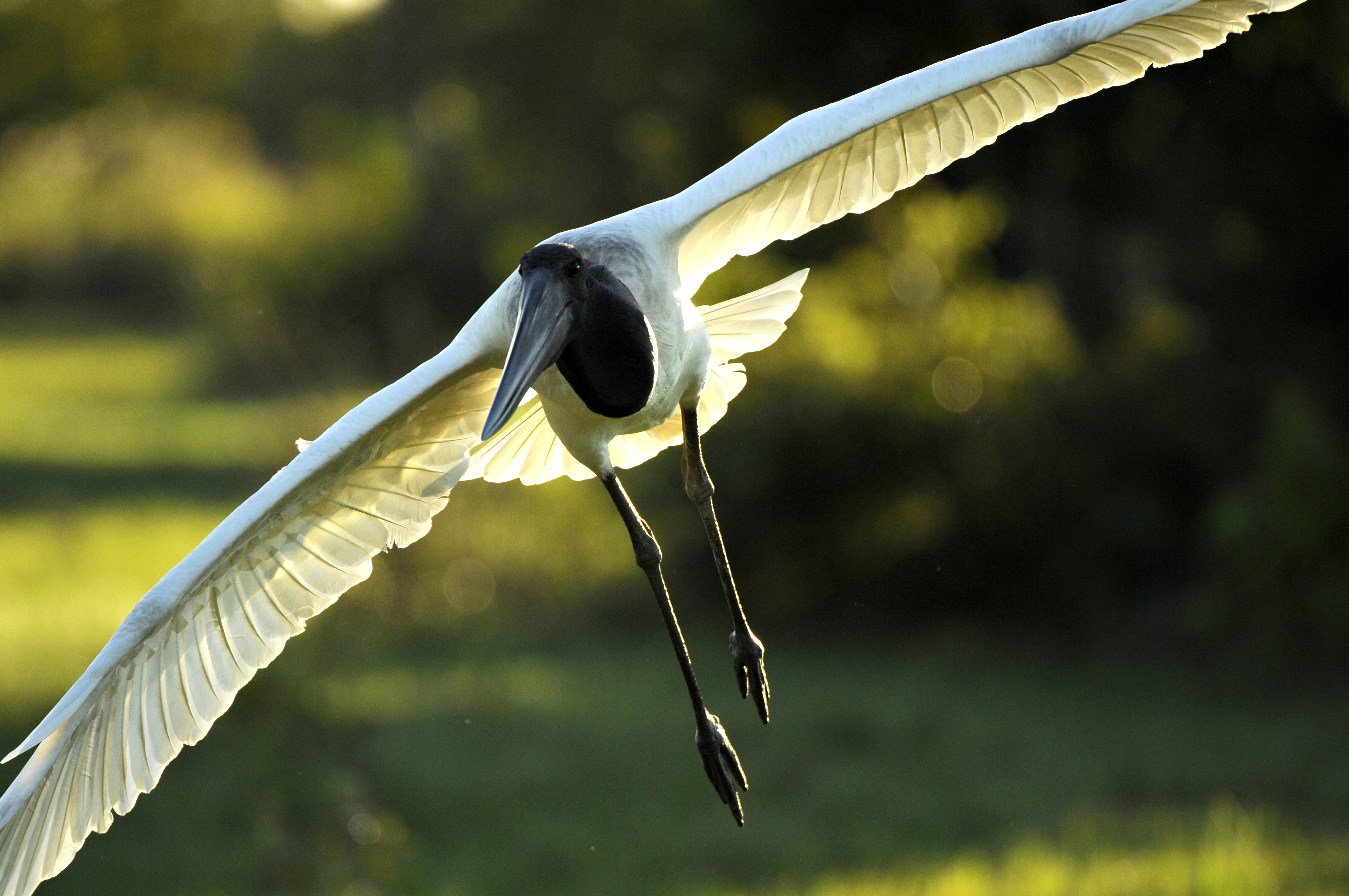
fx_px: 22456
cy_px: 448
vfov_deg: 2.3
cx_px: 674
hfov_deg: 3.4
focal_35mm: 600
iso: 400
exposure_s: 1/1250
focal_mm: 400
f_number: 4
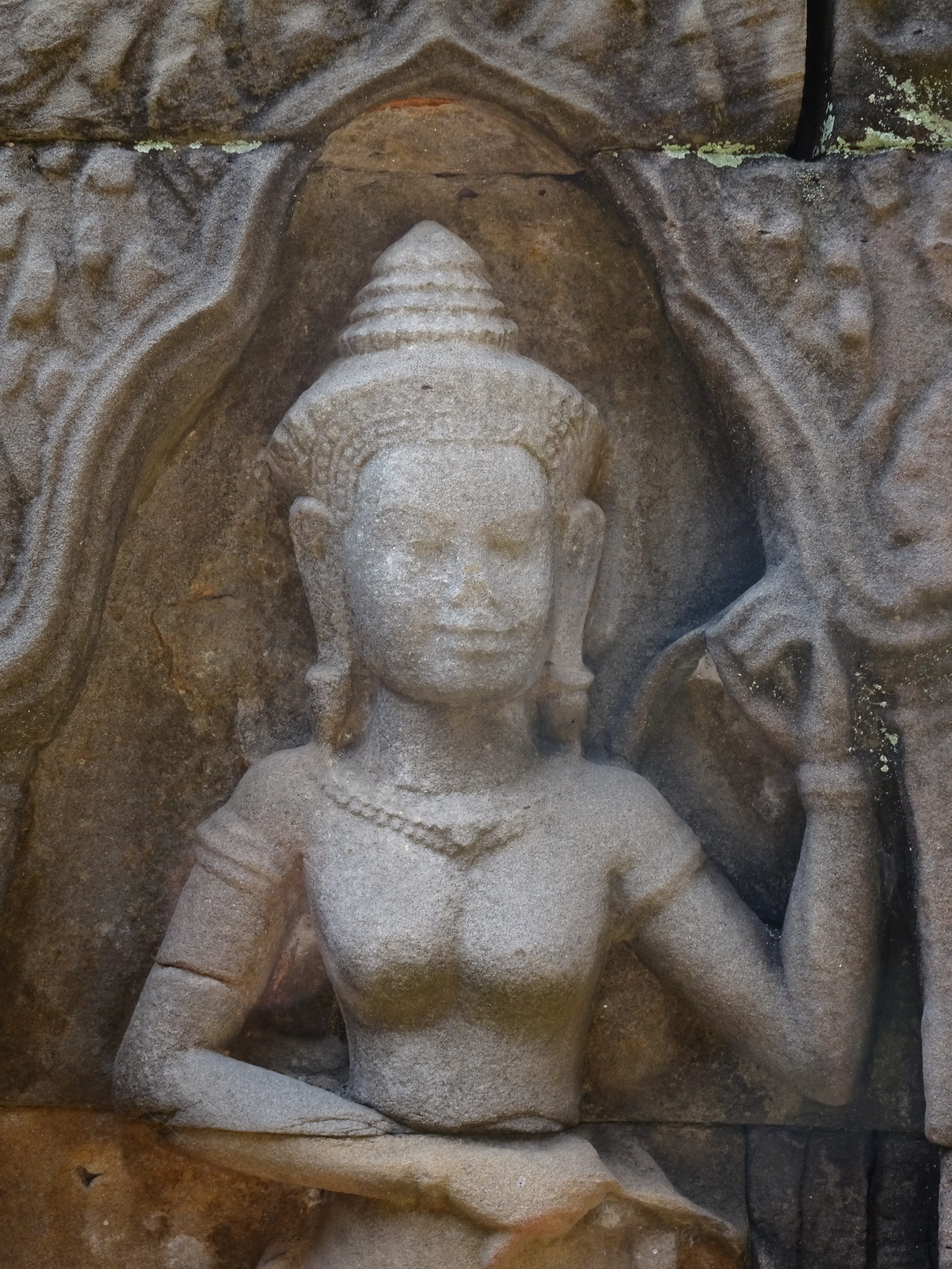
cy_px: 634
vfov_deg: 25.0
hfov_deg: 18.9
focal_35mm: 78
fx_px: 2860
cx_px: 476
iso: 160
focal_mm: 13.26
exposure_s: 1/80
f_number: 5
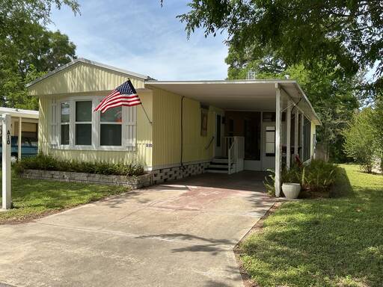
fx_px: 321
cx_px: 192
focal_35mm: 29
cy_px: 144
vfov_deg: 48.2
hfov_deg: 61.7
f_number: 1.8
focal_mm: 3
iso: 25
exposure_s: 1/1250
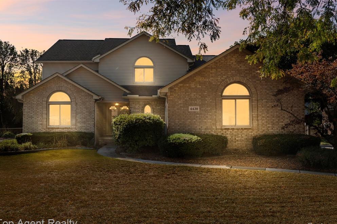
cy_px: 115
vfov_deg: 42.3
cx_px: 168
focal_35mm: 31
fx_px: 290
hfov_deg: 60.3
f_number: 9
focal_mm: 30
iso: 200
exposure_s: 1/160
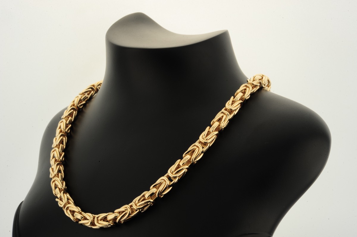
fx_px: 594
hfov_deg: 33.4
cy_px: 118
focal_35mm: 60
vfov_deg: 22.6
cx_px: 178
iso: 160
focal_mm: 60
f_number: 36
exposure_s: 1/100
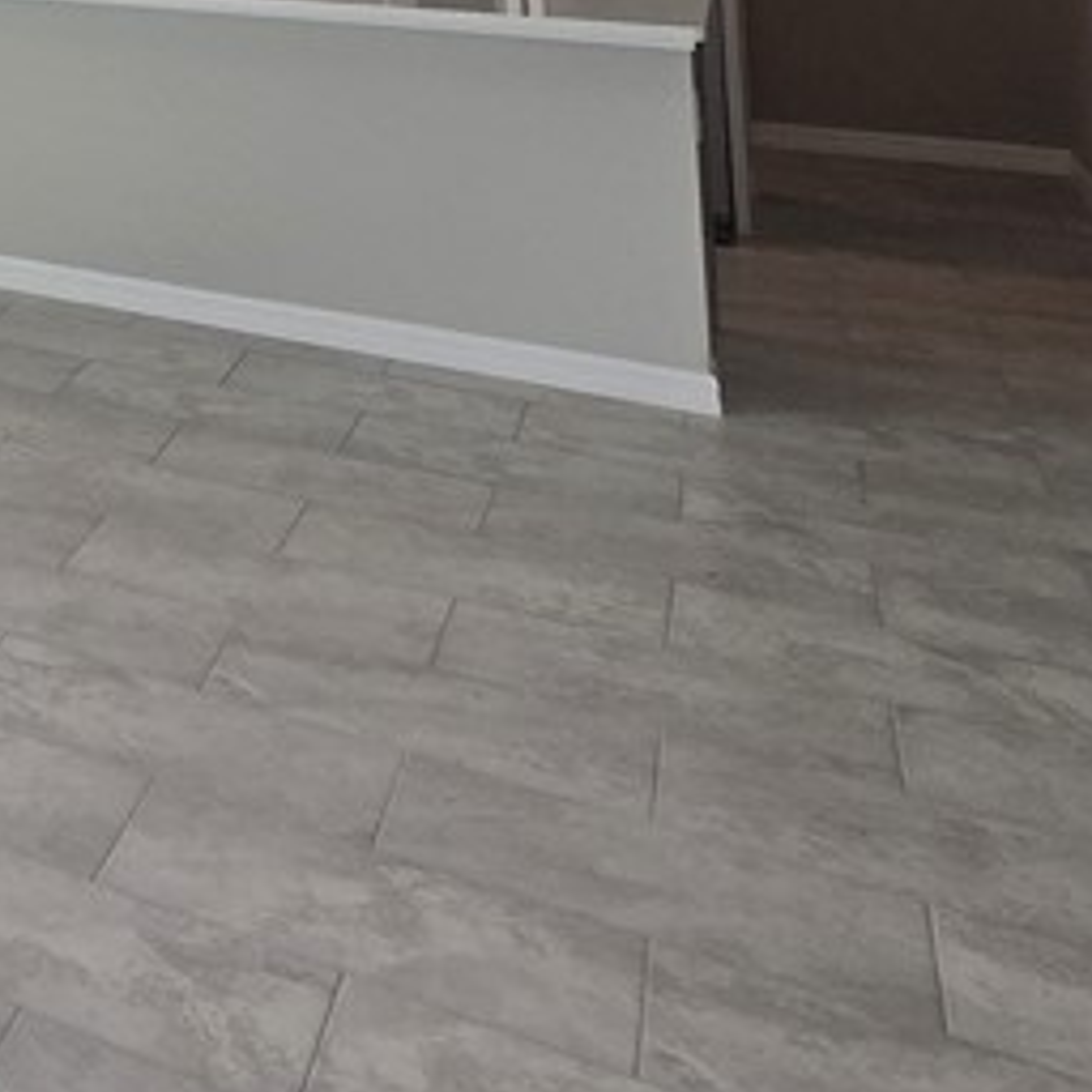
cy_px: -358
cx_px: -636
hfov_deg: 25.3
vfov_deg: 29.1
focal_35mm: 46
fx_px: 1642
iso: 50
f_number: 2.2
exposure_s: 1/161
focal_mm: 2.2
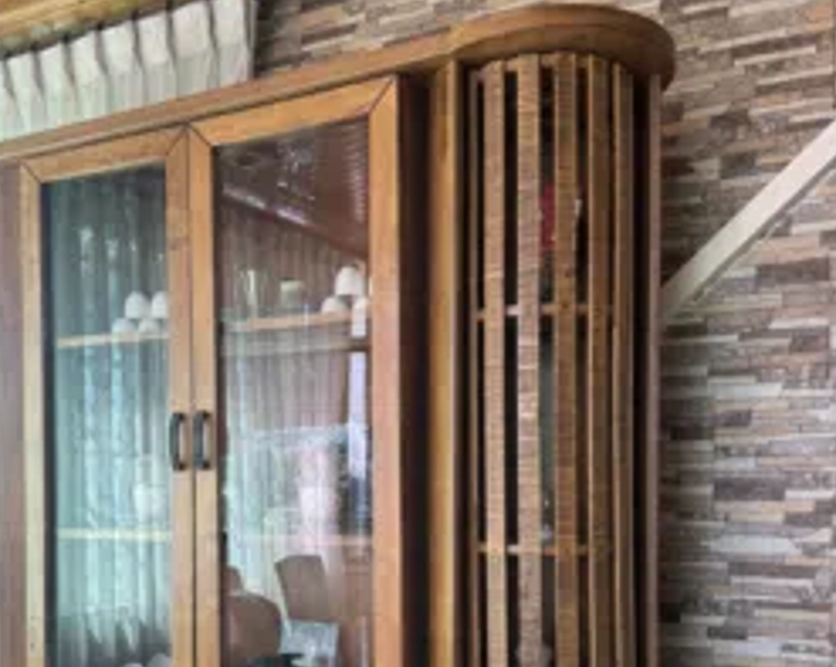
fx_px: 939
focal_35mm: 38
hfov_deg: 47.9
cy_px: 494
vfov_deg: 38.2
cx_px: 376
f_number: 1.78
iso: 200
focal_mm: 6.76
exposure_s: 1/115
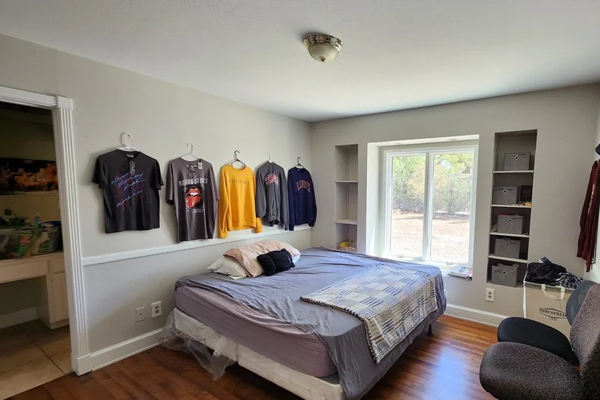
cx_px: 355
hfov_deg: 92.2
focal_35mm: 17
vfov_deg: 70.4
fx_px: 283
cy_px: 214
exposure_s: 1/60
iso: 80
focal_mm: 1.74
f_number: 2.2
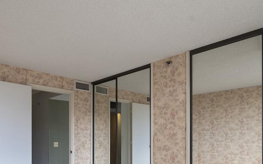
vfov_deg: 45.2
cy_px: 131
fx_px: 186
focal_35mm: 26
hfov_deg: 69.8
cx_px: 107
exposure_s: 1/5
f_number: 9
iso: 125
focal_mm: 12
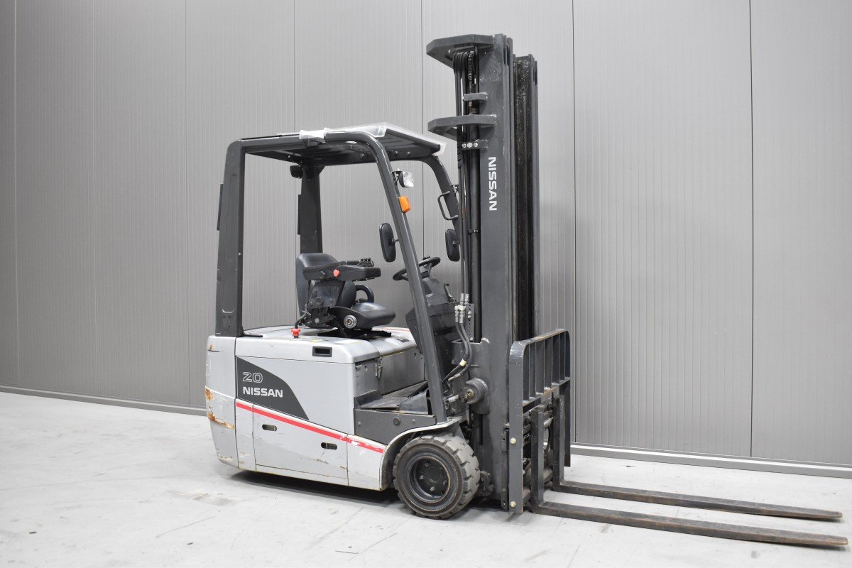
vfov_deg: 41.7
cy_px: 284
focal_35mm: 32
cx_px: 426
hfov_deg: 59.5
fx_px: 745
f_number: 4.5
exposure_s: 1/30
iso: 1600
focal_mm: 21
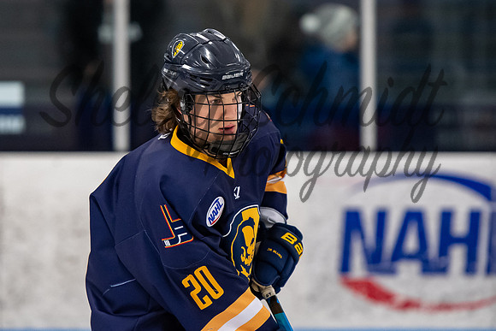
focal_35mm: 410
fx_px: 5644
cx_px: 196
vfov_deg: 3.4
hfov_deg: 5.0
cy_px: 126
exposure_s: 1/800
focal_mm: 200
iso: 2000
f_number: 3.2
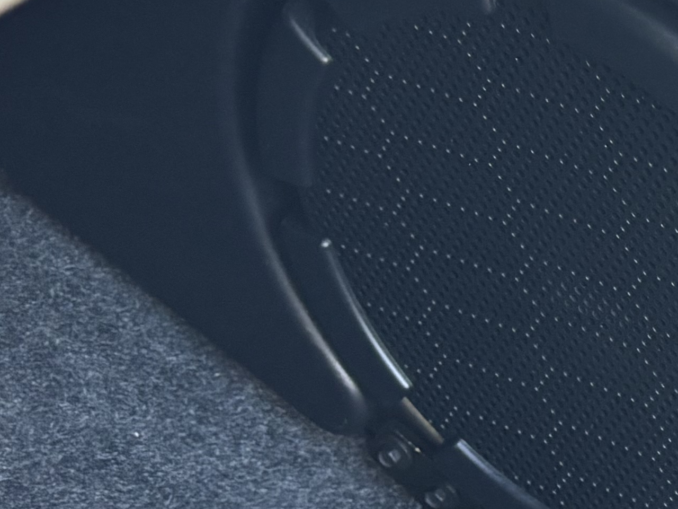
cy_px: 280
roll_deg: +2.2
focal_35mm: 116
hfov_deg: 15.0
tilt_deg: -38.2
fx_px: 2272
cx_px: 1186
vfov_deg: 12.8
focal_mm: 5.96
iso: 125
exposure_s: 1/108
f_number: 1.6
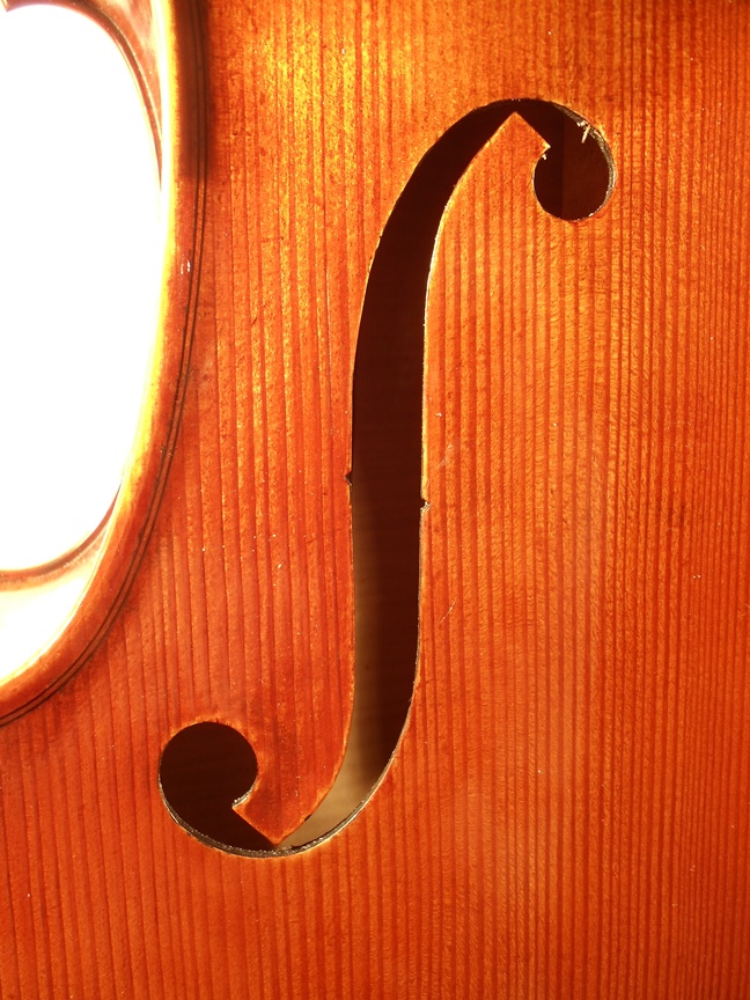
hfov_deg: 32.9
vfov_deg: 42.9
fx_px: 1271
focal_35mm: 44
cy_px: 500
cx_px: 375
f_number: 3.5
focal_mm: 6
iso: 80
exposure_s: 1/50
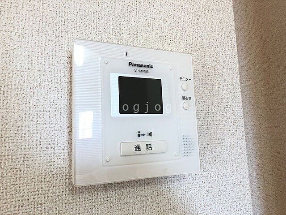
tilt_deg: +8.4
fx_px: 231
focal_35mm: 28
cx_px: 143
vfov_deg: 49.7
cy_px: 108
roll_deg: +3.4
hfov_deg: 63.4
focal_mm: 3.99
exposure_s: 1/17
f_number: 1.8
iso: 40
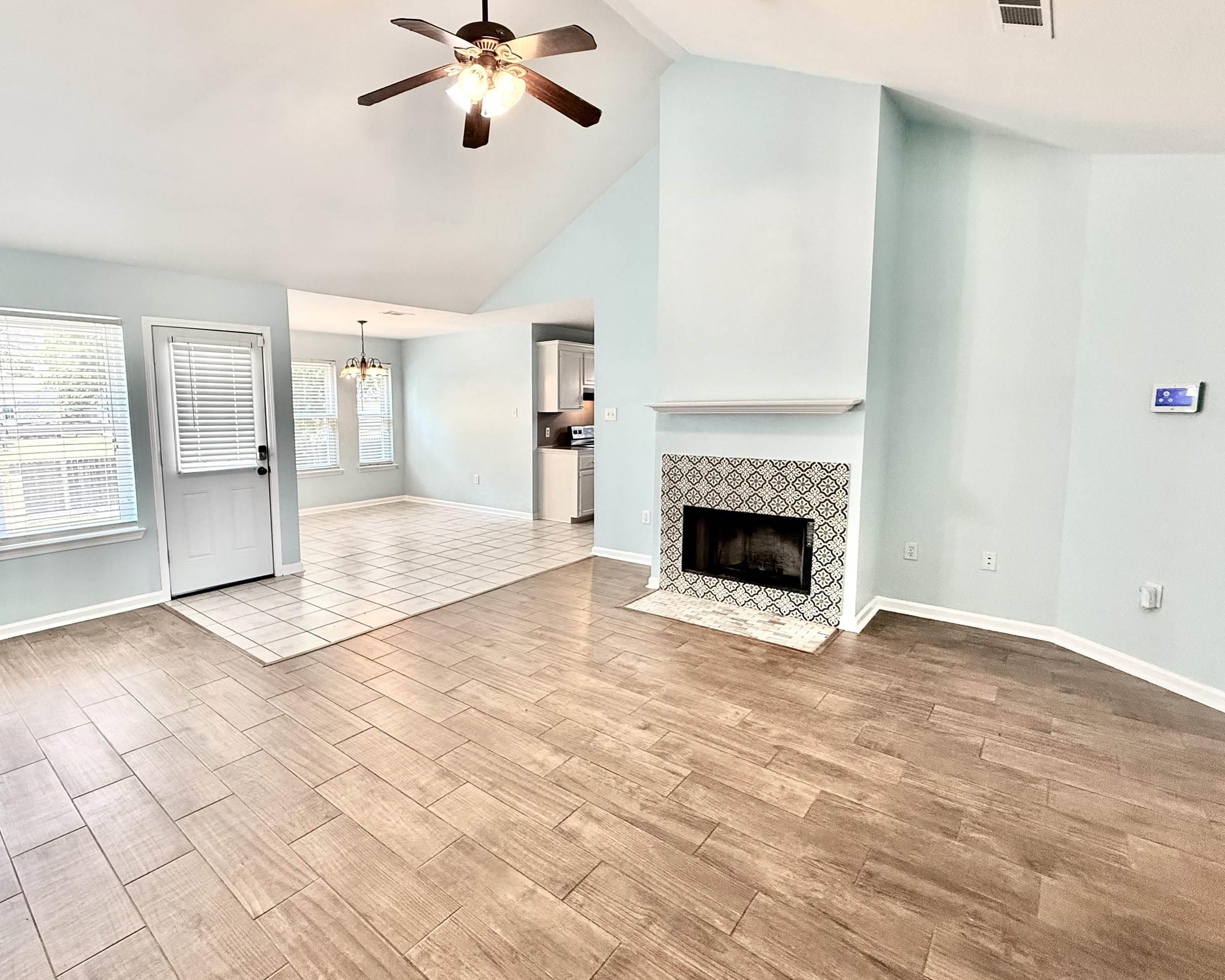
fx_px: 616
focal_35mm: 17
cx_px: 522
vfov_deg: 77.0
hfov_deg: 89.0
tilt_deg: -7.1
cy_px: 475
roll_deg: +0.4
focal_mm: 2.22
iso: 160
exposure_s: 1/120
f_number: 2.2
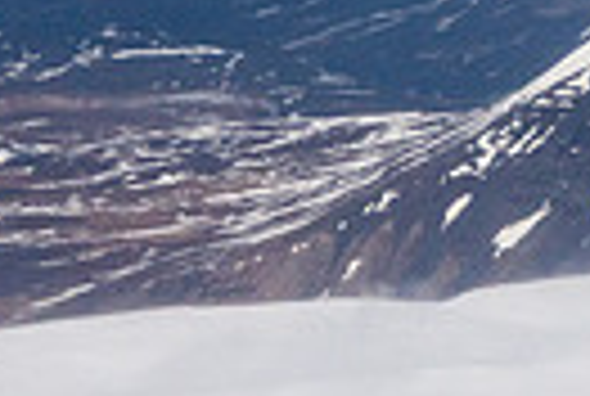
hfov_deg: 3.5
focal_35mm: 589
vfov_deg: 2.3
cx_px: 518
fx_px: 9675
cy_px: -236
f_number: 10
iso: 800
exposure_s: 1/2500
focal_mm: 89
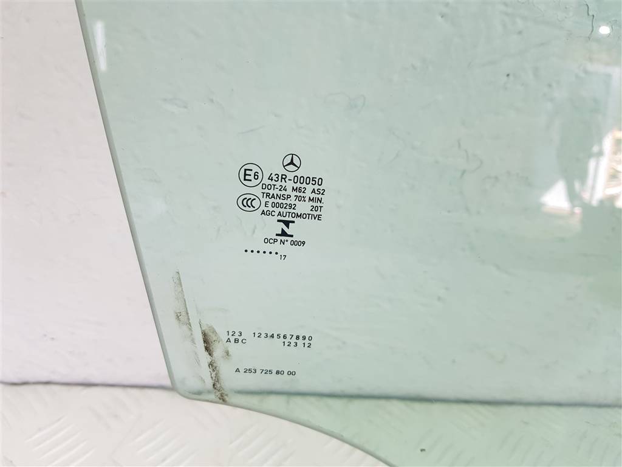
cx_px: 311
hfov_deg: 67.3
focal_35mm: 26
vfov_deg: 53.1
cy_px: 234
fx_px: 467
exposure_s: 1/100
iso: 80
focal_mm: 4.2
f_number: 1.7
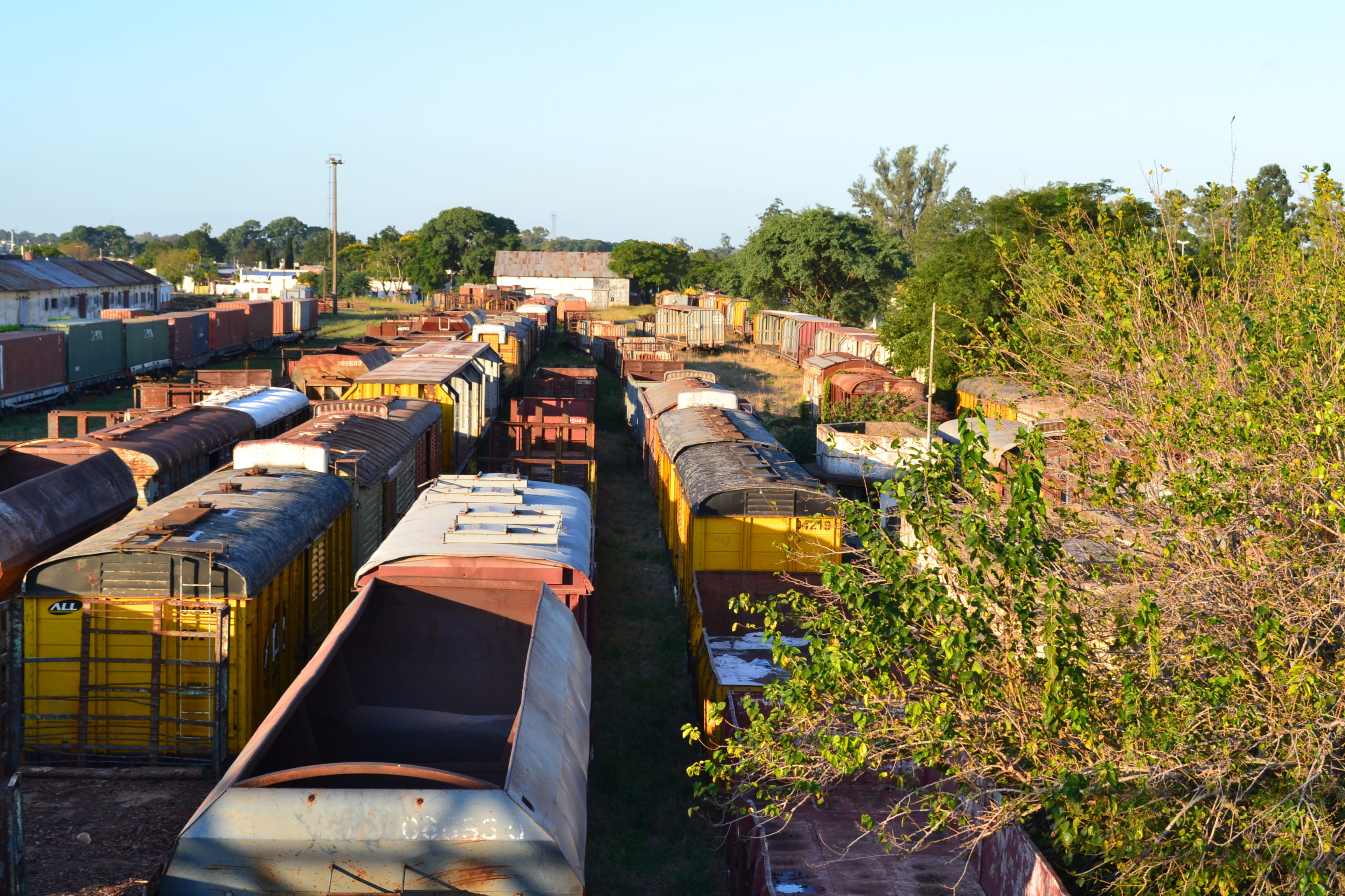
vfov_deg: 25.8
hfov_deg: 37.9
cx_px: 672
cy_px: 448
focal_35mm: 52
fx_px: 1961
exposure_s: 1/160
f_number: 9
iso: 400
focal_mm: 35
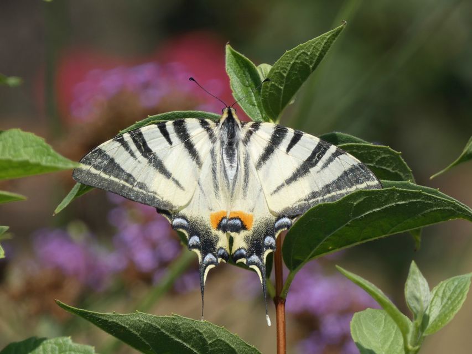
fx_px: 9287
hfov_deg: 2.9
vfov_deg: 2.2
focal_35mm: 681
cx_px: 236
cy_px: 177
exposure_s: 1/200
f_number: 5.6
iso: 80
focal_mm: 121.9
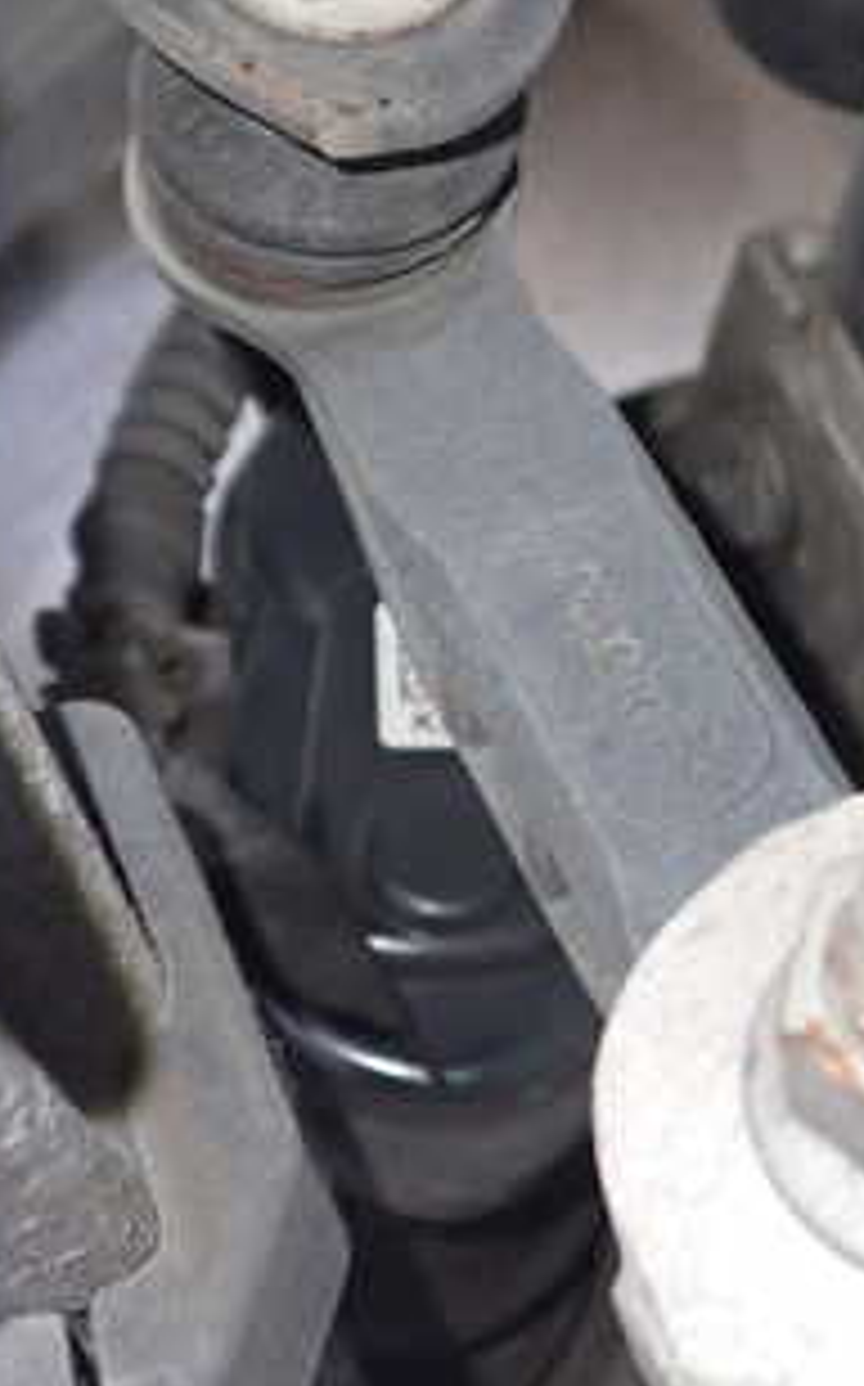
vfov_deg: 33.0
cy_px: 608
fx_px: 2340
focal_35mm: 62
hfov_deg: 20.8
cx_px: 572
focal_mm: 5.4
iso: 640
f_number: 2.3
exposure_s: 1/30
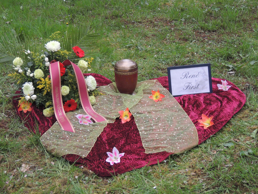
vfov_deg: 21.0
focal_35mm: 70
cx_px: 129
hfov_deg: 27.8
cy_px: 97
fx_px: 522
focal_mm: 12.4
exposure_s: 1/125
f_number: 3.9
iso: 250
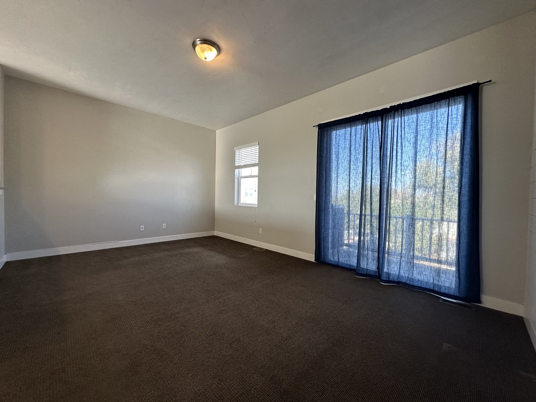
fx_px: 217
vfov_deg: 85.7
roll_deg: -0.9
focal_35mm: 14
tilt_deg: -1.2
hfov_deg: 102.1
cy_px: 201
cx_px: 268
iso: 160
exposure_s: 1/120
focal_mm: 2.22
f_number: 2.2
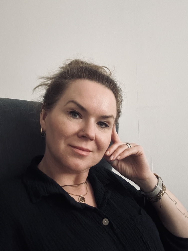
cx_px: 94
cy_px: 126
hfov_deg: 46.8
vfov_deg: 60.0
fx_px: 217
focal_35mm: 30
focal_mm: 2.69
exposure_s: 1/23
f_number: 1.9
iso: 640
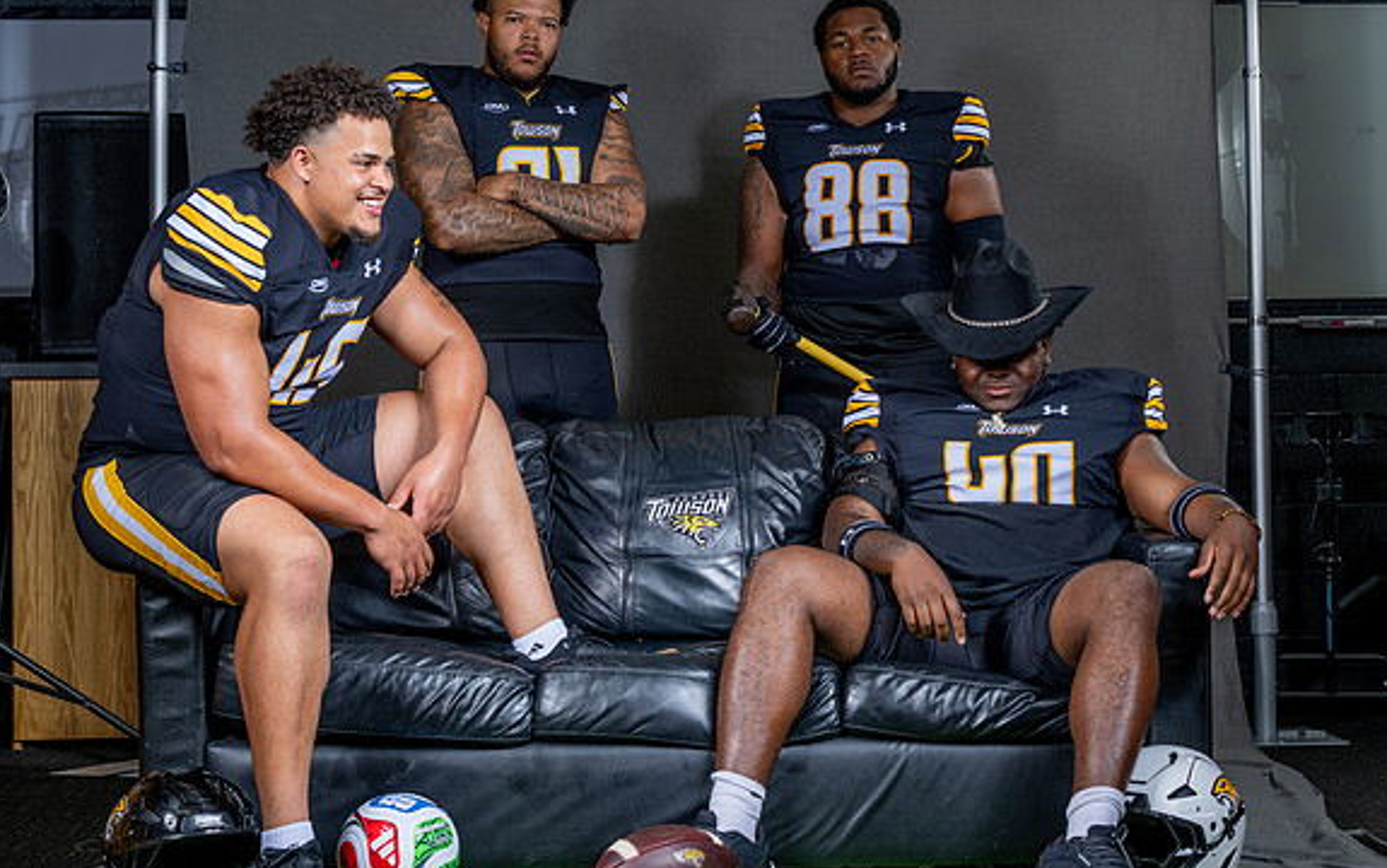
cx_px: 841
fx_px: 2534
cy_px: 437
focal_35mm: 67
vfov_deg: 19.4
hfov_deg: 30.5
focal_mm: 53
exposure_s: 1/160
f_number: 6.3
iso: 100
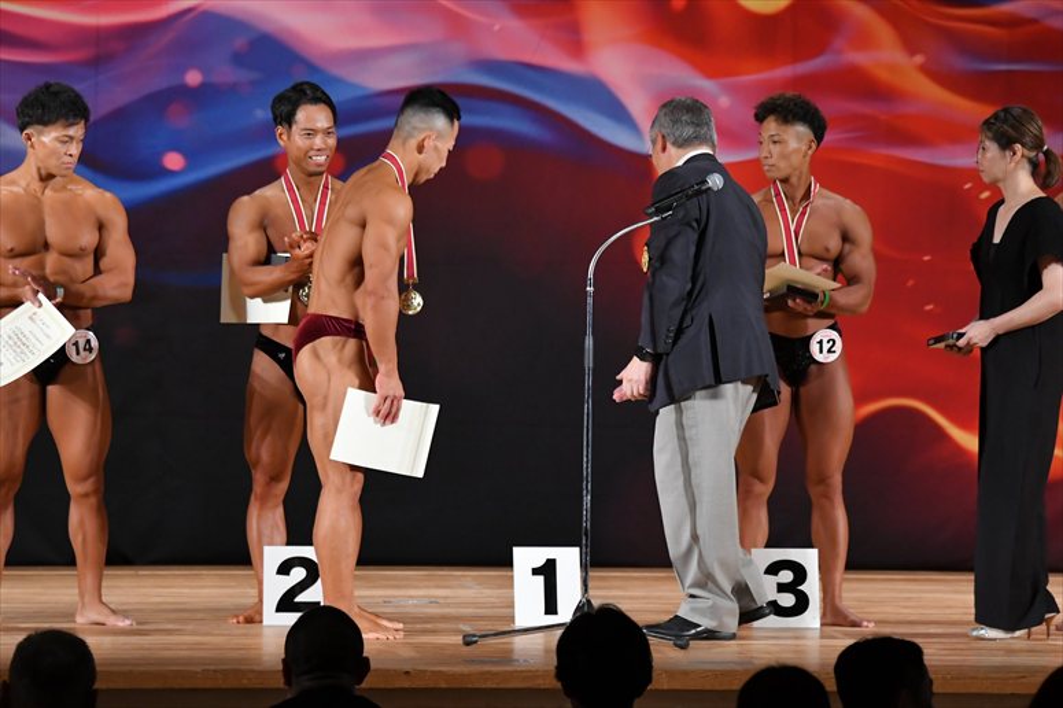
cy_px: 354
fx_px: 6641
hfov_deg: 9.2
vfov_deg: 6.1
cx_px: 532
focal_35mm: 225
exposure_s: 1/400
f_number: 5.6
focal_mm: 150
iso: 3200
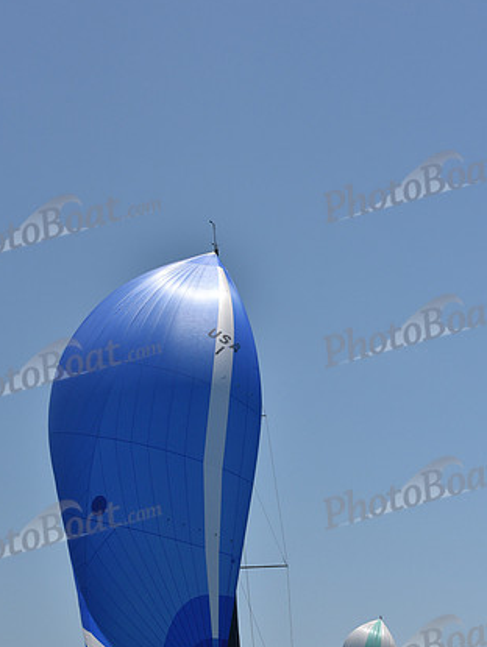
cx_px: 243
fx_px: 1761
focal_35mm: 94
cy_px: 430
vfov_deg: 20.8
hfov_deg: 15.7
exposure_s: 1/1250
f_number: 7.1
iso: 320
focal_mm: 70
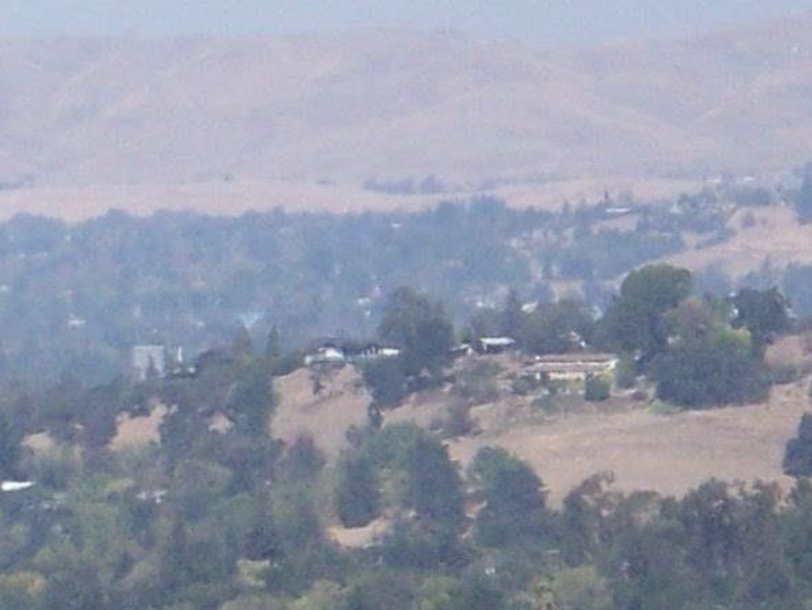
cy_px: 657
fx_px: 21003
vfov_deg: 1.7
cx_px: -892
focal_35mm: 895
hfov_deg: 2.2
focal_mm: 27.5
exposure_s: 1/1000
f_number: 3.6
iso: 64
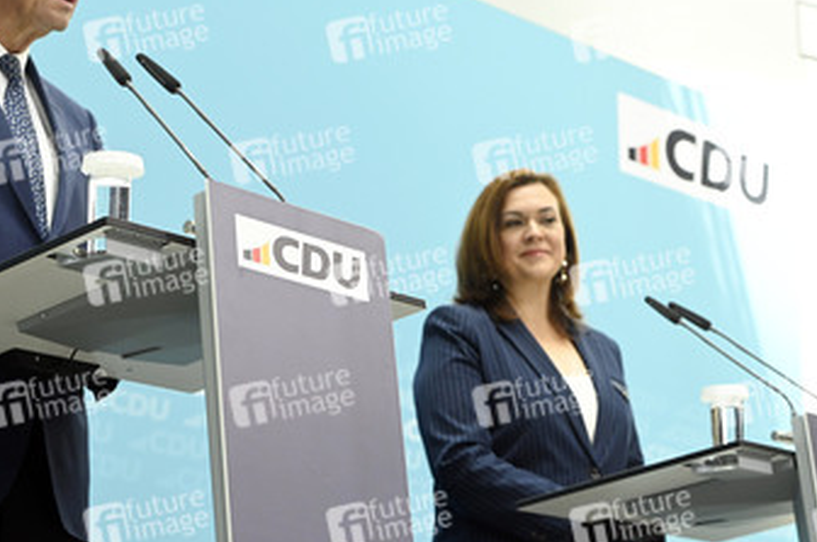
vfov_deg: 14.5
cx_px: 325
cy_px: 216
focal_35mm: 94
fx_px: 2130
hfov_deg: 21.7
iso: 4000
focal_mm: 70
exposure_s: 1/1000
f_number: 5.6
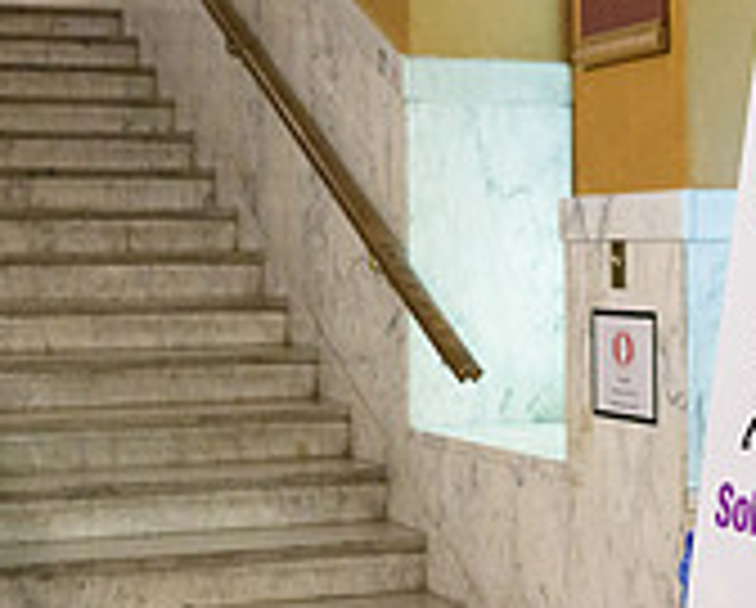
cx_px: 424
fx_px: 1905
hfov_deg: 22.4
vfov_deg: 18.1
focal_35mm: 85
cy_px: 312
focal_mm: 24
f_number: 2.8
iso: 2000
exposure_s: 1/160
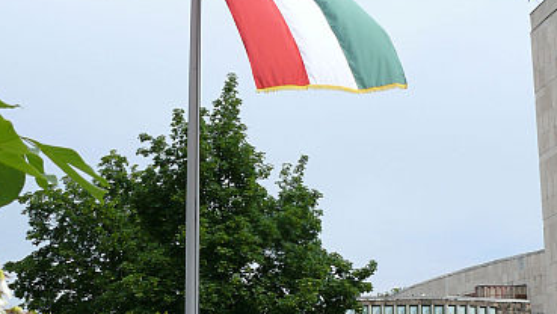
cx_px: 249
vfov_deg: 19.2
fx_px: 916
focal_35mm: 62
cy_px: 261
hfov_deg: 33.8
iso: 100
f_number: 5.6
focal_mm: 7.4
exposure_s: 1/500
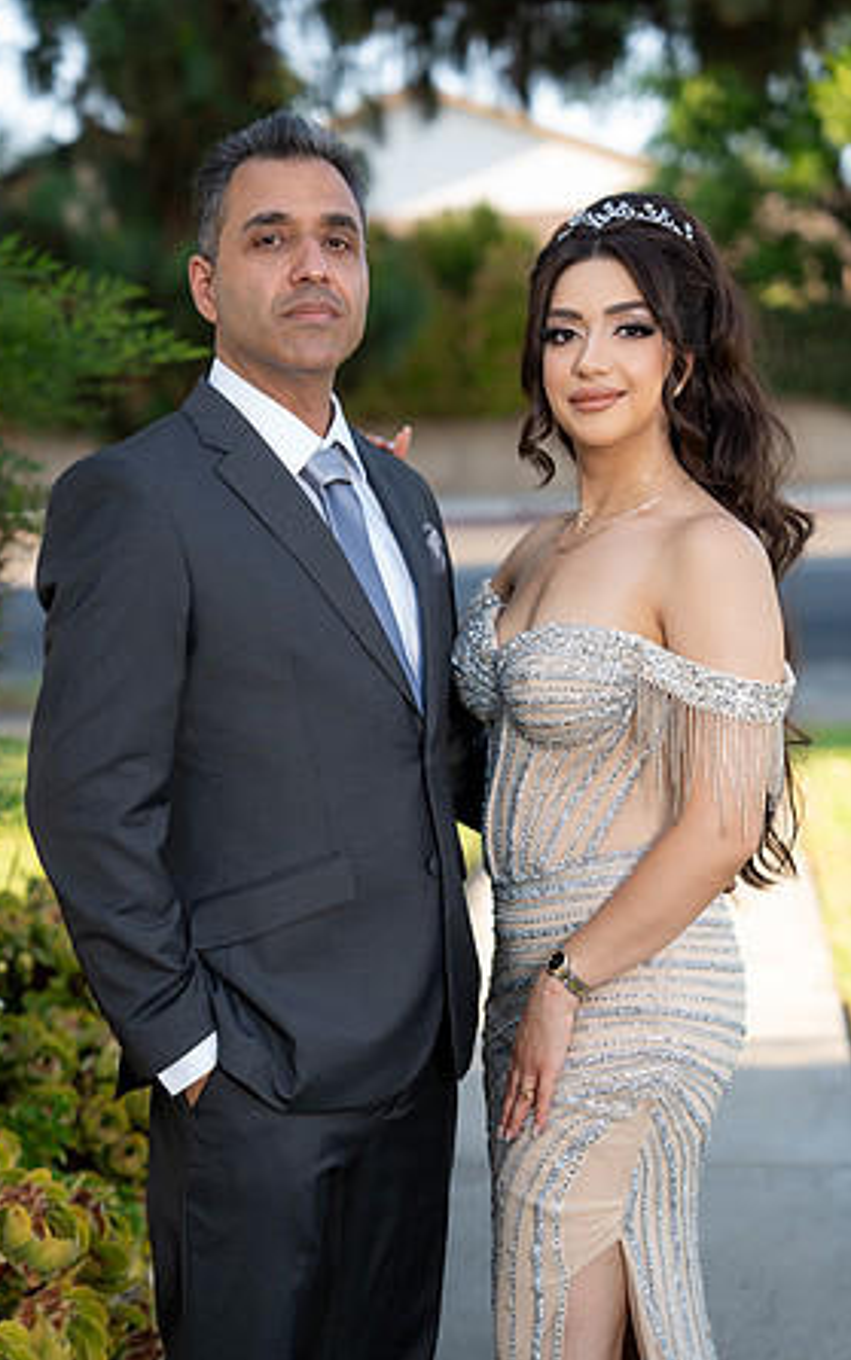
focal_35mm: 71
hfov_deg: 18.4
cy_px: 683
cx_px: 412
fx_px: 2633
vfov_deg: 29.0
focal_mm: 69
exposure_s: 1/200
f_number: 2.8
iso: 125
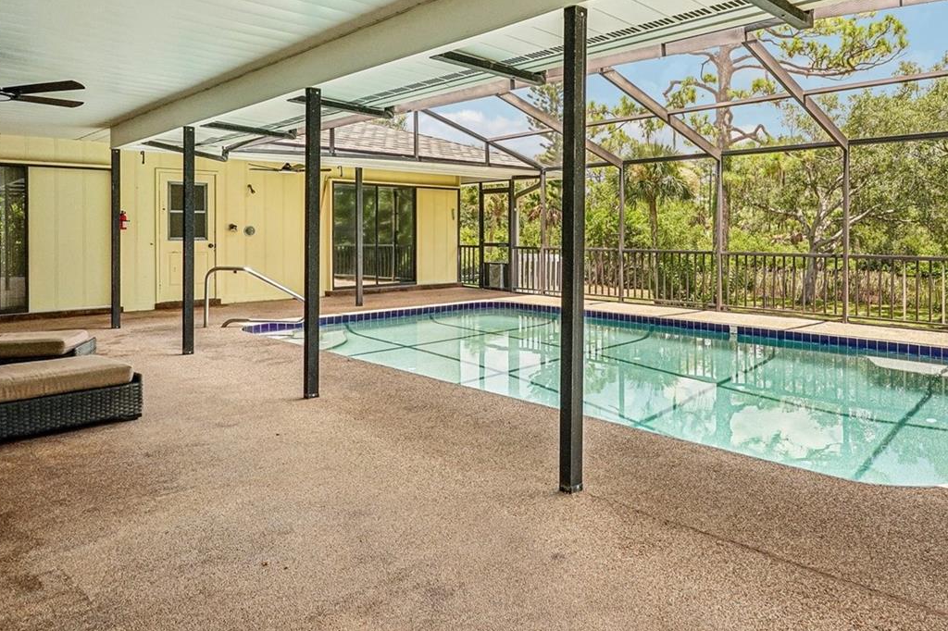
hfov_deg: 68.1
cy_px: 225
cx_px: 623
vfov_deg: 49.3
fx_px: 679
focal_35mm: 26
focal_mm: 16.5
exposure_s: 1/320
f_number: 8
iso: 400
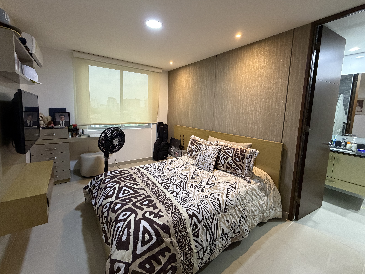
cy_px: 128
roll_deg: -1.6
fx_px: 158
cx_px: 181
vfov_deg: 81.6
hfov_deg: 98.2
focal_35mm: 15
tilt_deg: -6.4
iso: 500
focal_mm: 2.22
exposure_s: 1/60
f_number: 2.2
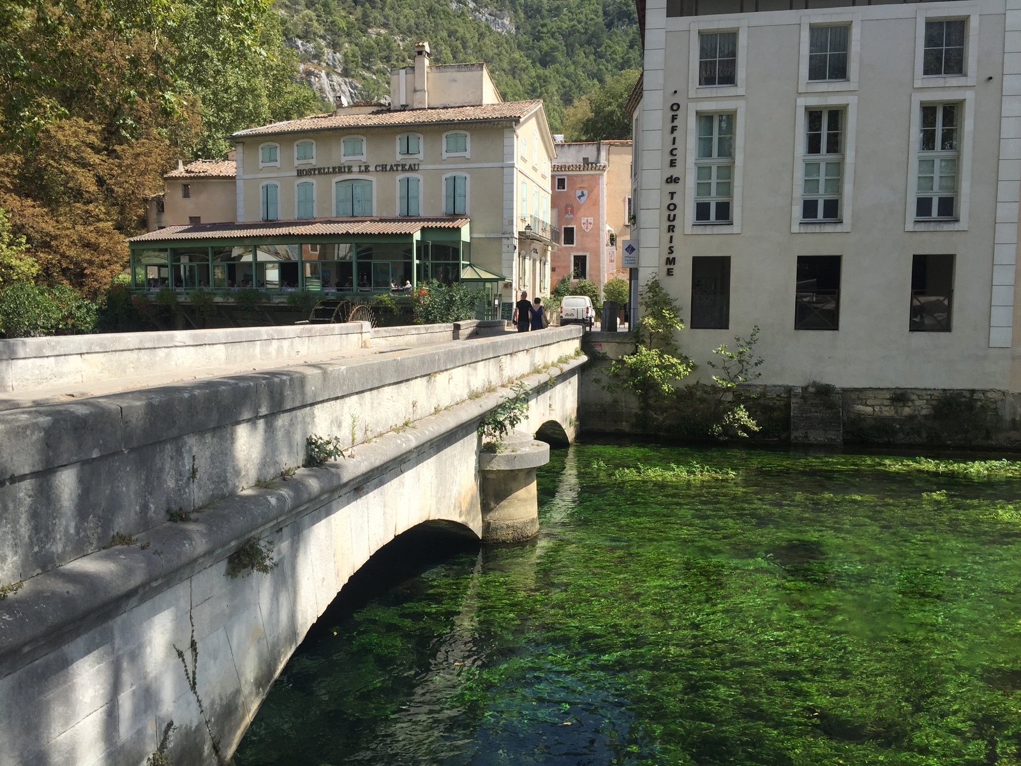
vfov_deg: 48.2
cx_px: 510
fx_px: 855
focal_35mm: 29
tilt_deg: -4.3
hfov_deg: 61.7
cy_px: 383
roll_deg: -0.8
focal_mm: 4.15
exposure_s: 1/1464
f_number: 2.2
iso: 32
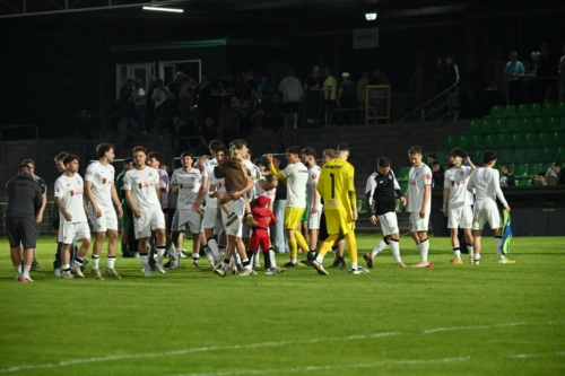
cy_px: 188
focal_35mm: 240
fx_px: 3765
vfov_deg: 5.7
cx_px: 282
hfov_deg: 8.6
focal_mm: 240
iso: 16000
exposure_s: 1/1000
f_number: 5.6
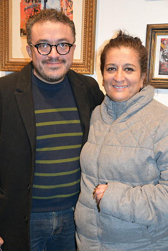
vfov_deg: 46.4
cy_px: 126
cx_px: 84
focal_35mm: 42
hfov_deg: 31.9
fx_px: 294
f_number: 4
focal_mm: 28
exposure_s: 1/60
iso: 1800
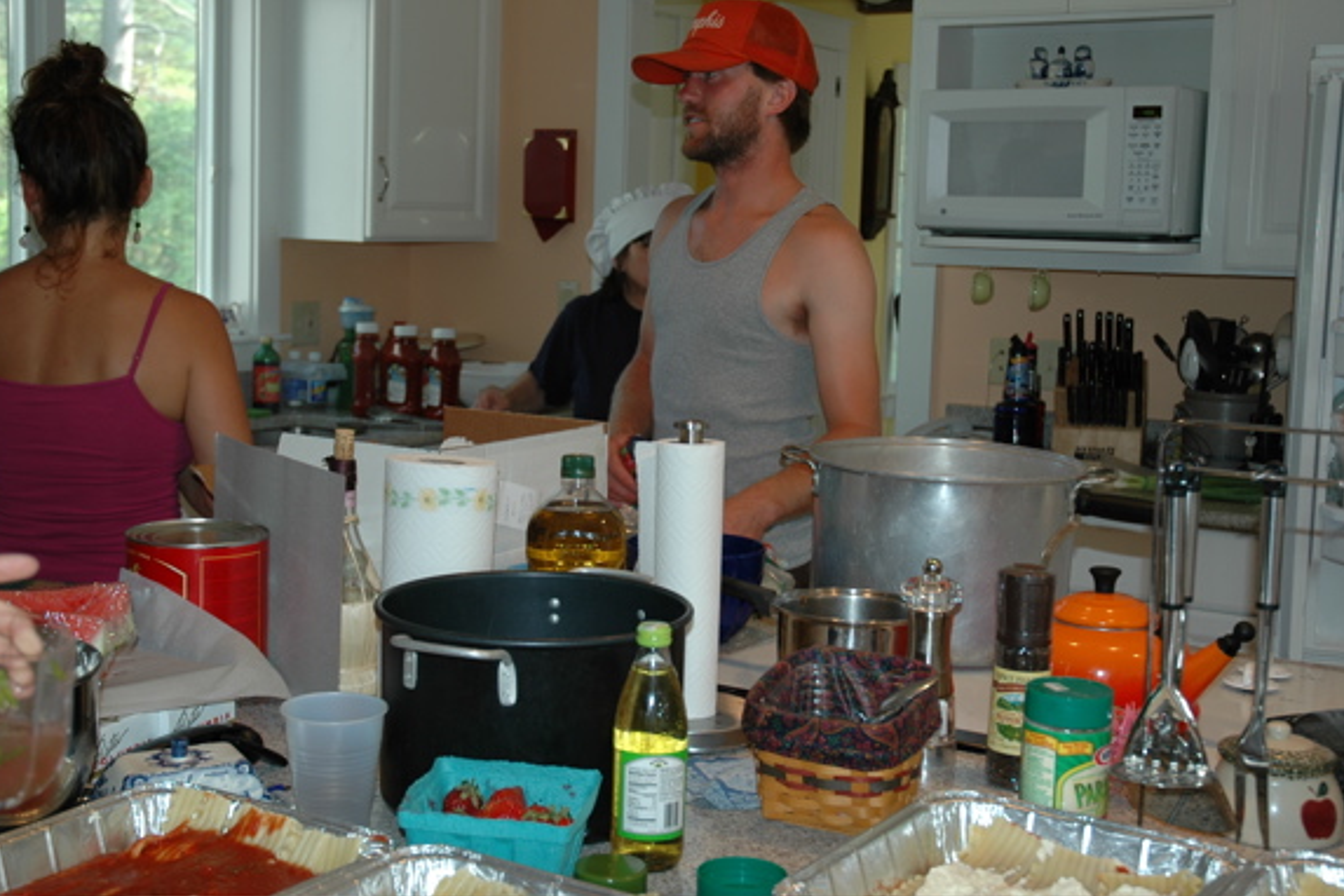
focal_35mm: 49
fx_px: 1813
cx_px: 607
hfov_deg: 40.6
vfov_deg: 27.7
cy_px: 400
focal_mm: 29
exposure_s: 1/60
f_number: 4
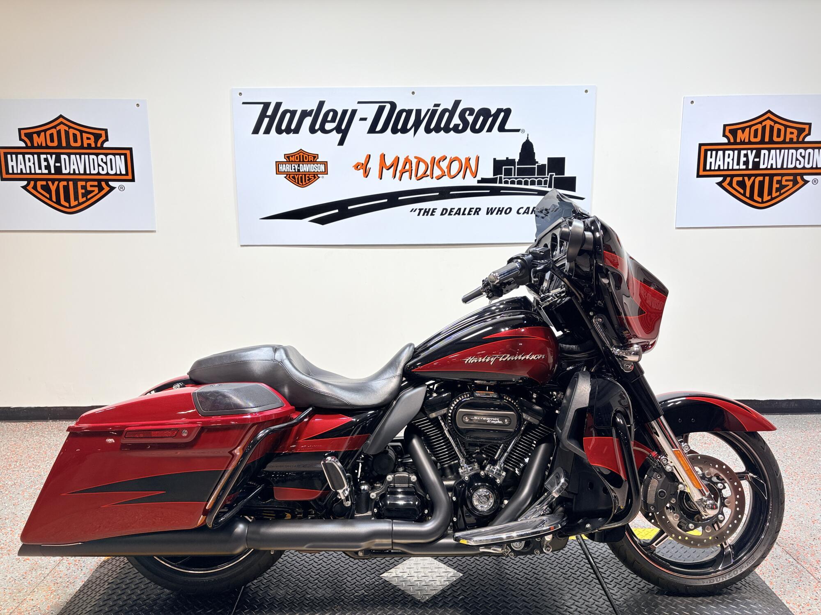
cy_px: 308
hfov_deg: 67.3
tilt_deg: -9.5
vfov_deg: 53.1
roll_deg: +0.6
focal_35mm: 26
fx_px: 617
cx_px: 410
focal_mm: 5.96
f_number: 1.6
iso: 40
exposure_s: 1/120
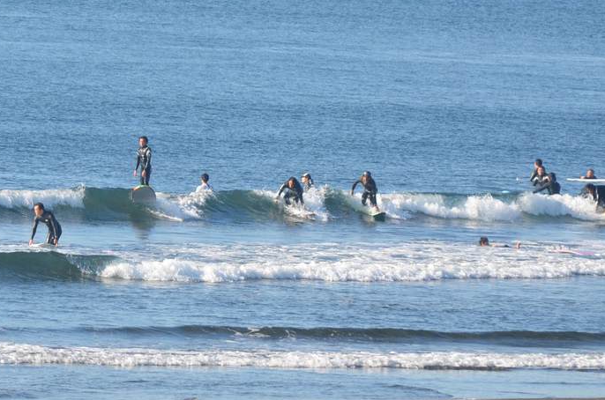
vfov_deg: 2.6
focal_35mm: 525
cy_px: 216
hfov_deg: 3.9
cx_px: 121
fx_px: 8802
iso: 400
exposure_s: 1/1250
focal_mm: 200
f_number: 5.3
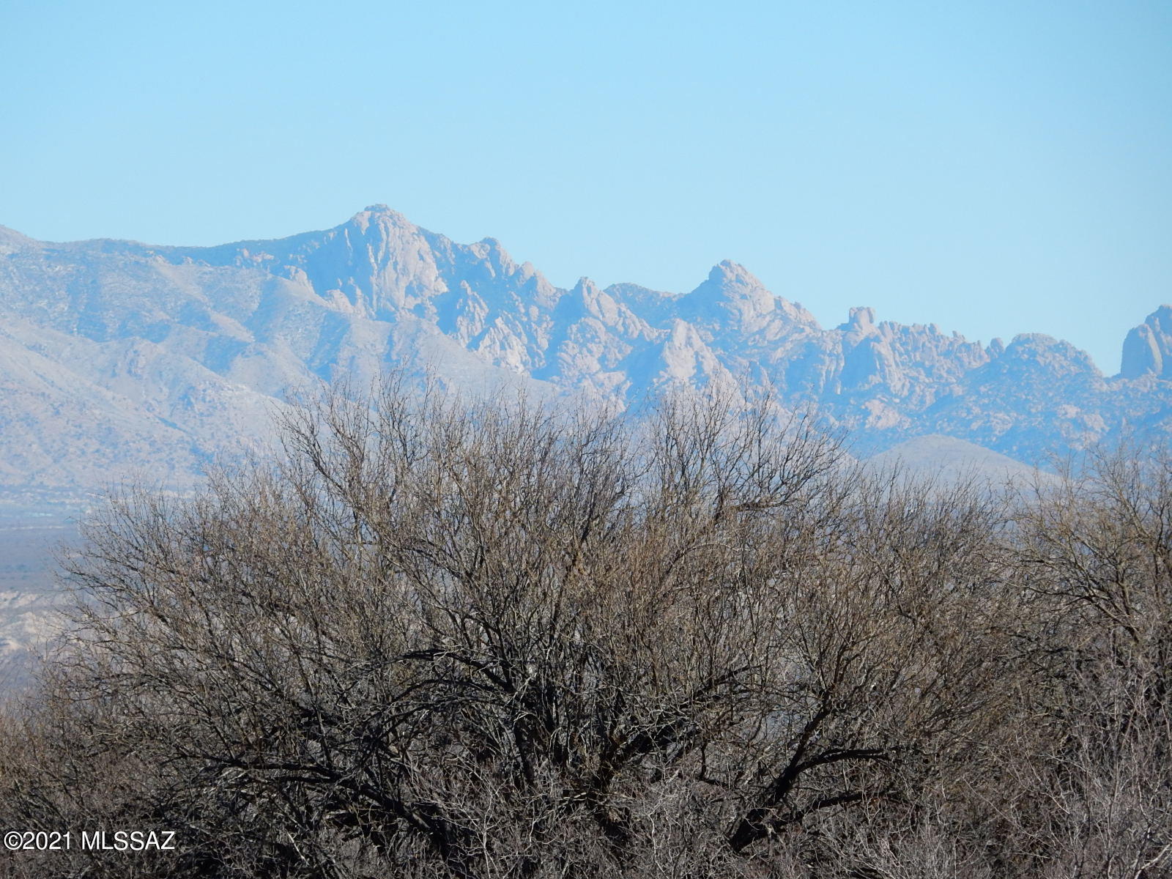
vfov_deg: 3.9
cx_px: 586
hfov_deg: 5.2
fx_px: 12866
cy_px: 440
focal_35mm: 380
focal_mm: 67.8
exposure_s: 1/500
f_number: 6.3
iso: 125
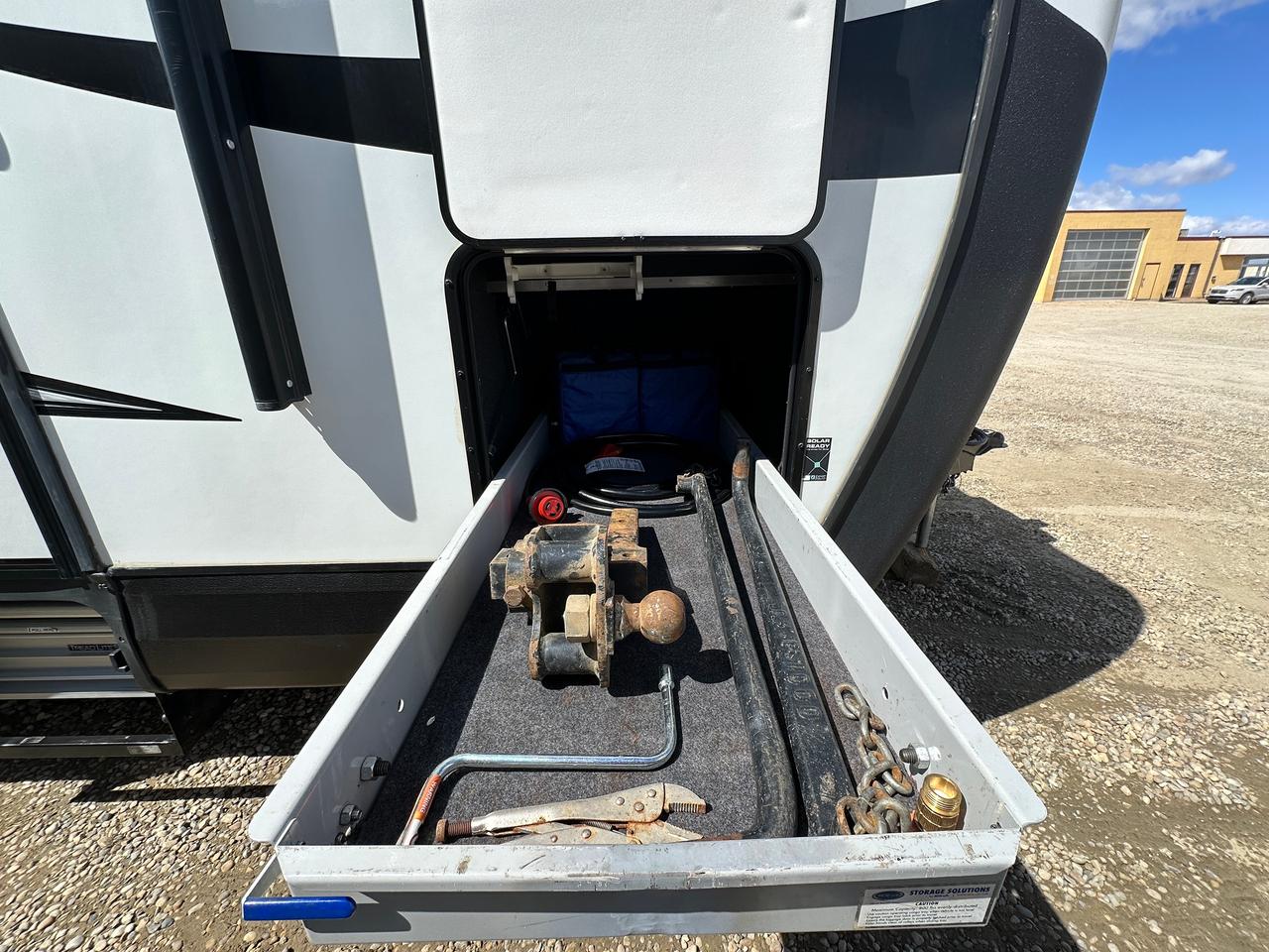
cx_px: 634
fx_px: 513
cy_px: 476
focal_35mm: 14
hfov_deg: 102.1
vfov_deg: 85.7
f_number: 2.2
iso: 40
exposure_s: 1/1383
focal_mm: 2.22
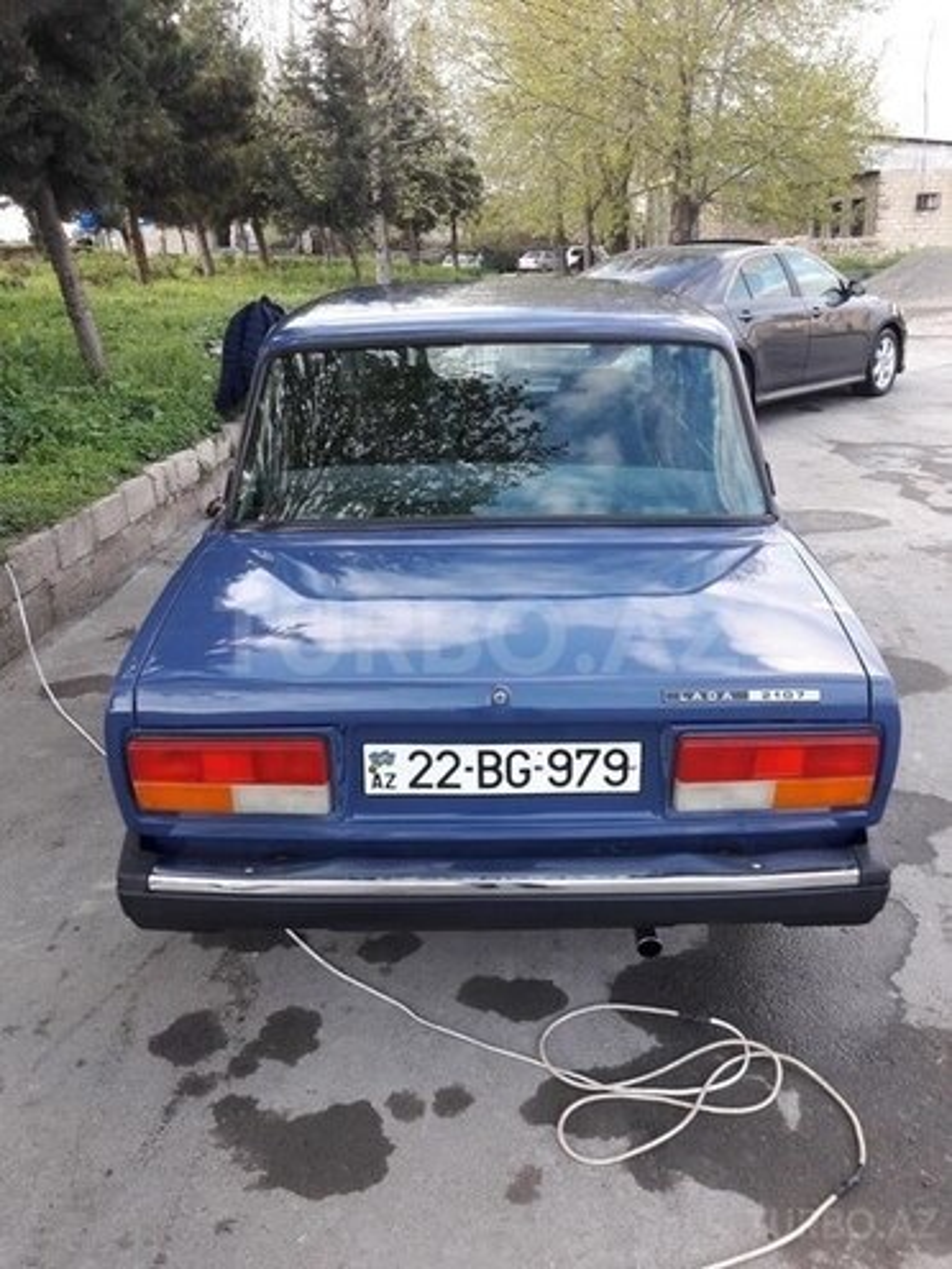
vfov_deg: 63.4
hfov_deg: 49.7
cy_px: 634
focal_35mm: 28
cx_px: 476
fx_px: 1027
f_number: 1.9
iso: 40
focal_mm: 3.7
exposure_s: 1/111
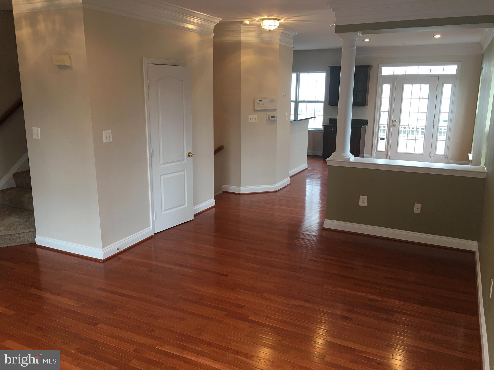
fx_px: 414
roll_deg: -0.9
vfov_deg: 48.2
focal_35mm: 29
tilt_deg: -12.1
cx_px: 247
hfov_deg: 61.7
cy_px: 185
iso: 32
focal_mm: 4.15
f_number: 2.2
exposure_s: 1/15
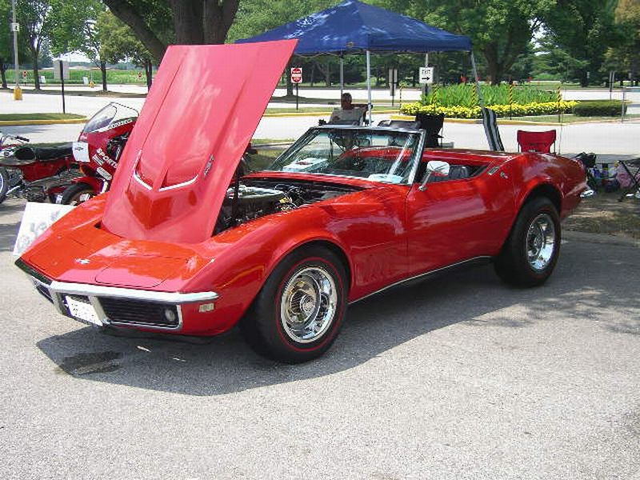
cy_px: 240
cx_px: 320
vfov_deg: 27.5
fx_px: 980
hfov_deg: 36.2
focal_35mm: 53
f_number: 7.7
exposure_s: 1/500
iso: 64
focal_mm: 8.2
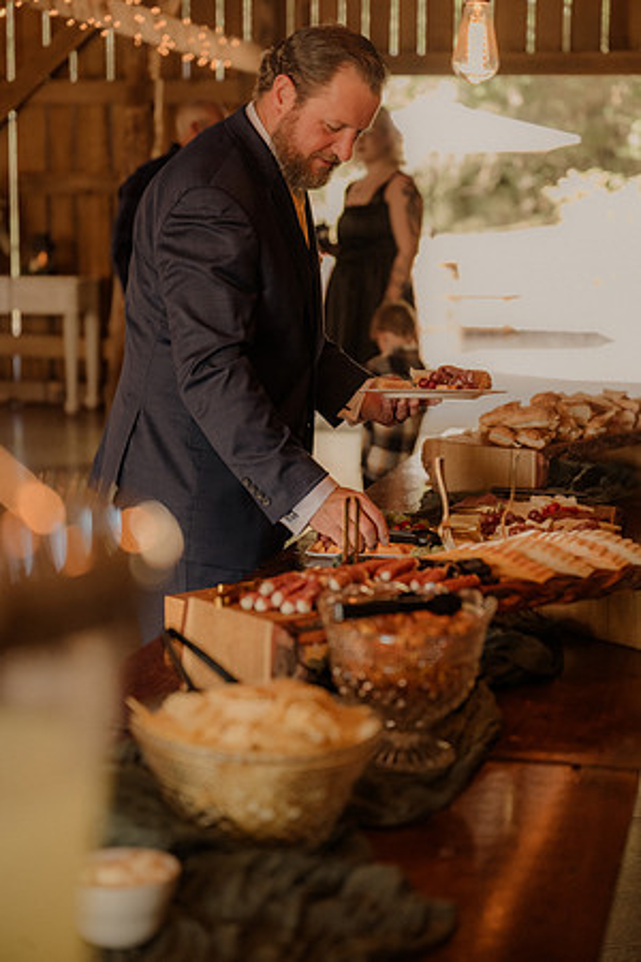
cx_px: 320
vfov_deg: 28.8
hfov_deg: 19.5
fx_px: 1869
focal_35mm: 70
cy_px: 481
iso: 1250
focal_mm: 70
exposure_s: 1/250
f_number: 3.2
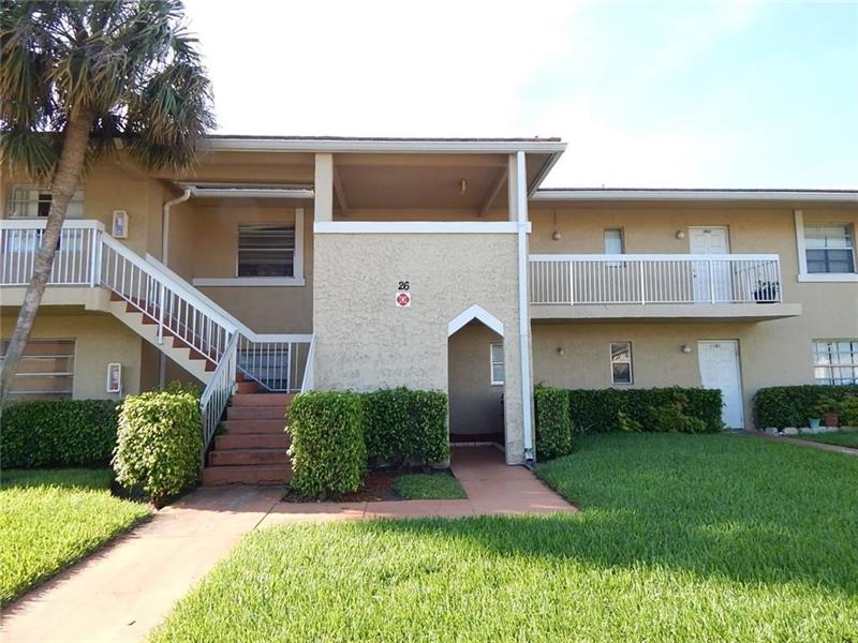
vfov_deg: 61.1
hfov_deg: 76.4
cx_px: 429
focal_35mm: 22
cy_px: 322
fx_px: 545
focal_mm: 4
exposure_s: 1/400
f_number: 3
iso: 125
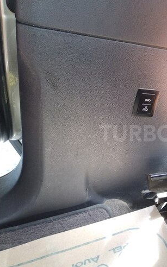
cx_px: 155
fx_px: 270
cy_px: 133
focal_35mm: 37
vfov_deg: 52.8
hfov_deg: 32.4
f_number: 2.2
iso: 320
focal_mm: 3.81
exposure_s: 1/50
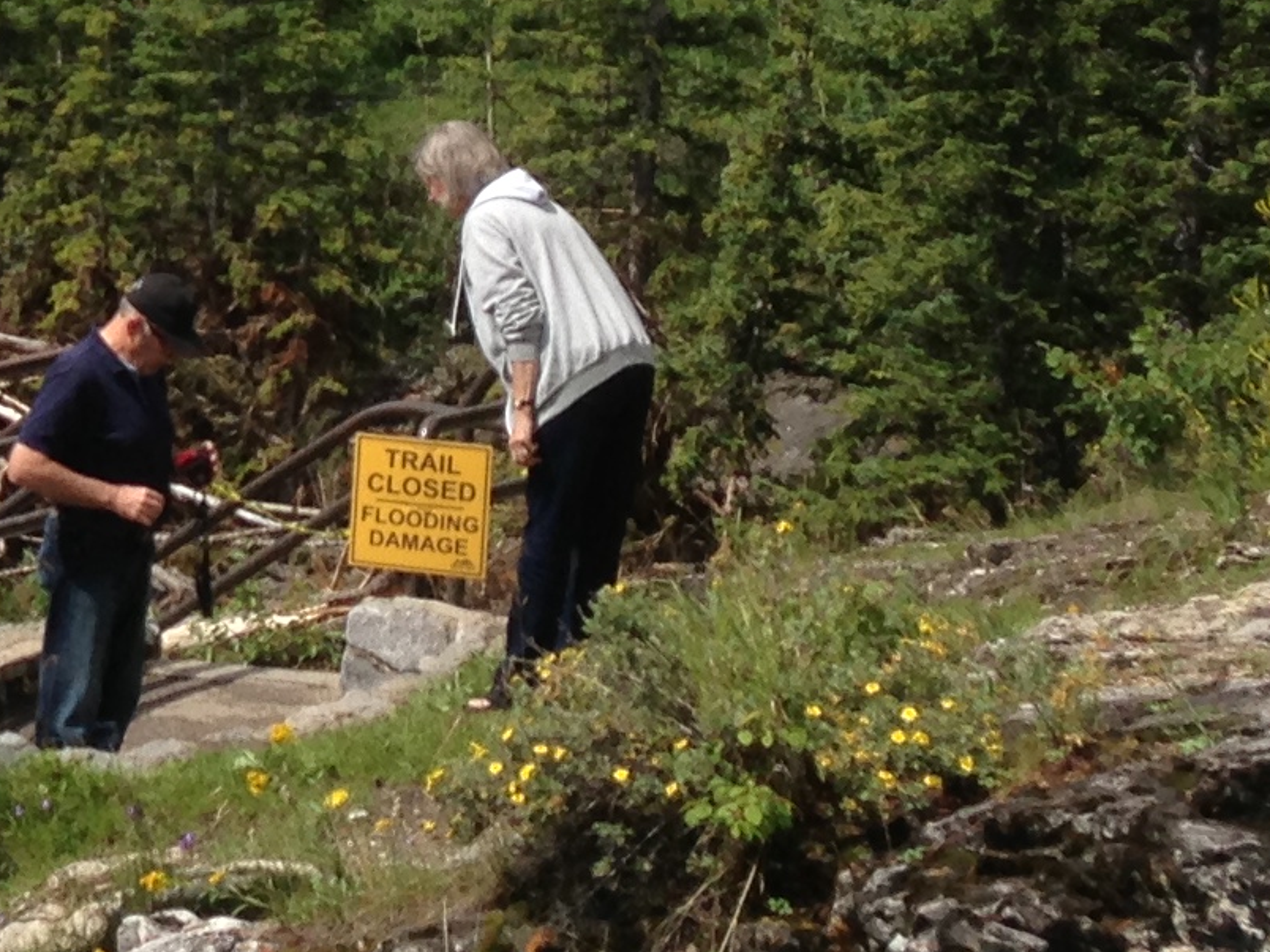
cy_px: -159
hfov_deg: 13.7
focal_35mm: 134
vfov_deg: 10.9
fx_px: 4916
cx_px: -753
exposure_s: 1/1748
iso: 50
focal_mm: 4.13
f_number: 2.4
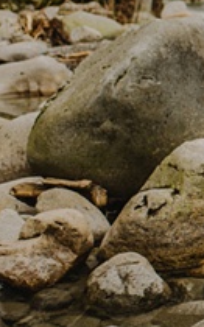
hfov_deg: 9.2
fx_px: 1149
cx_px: 464
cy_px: 104
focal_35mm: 129
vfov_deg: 16.2
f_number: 1.8
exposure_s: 1/800
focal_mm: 35
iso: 80
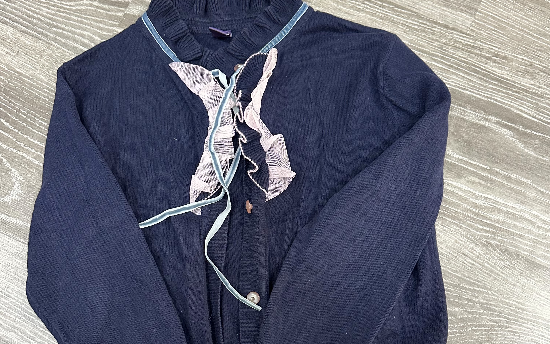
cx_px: 275
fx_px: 510
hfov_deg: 56.7
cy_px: 228
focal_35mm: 34
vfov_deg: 36.9
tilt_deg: -79.6
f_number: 1.78
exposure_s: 1/60
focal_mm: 6.86
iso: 640
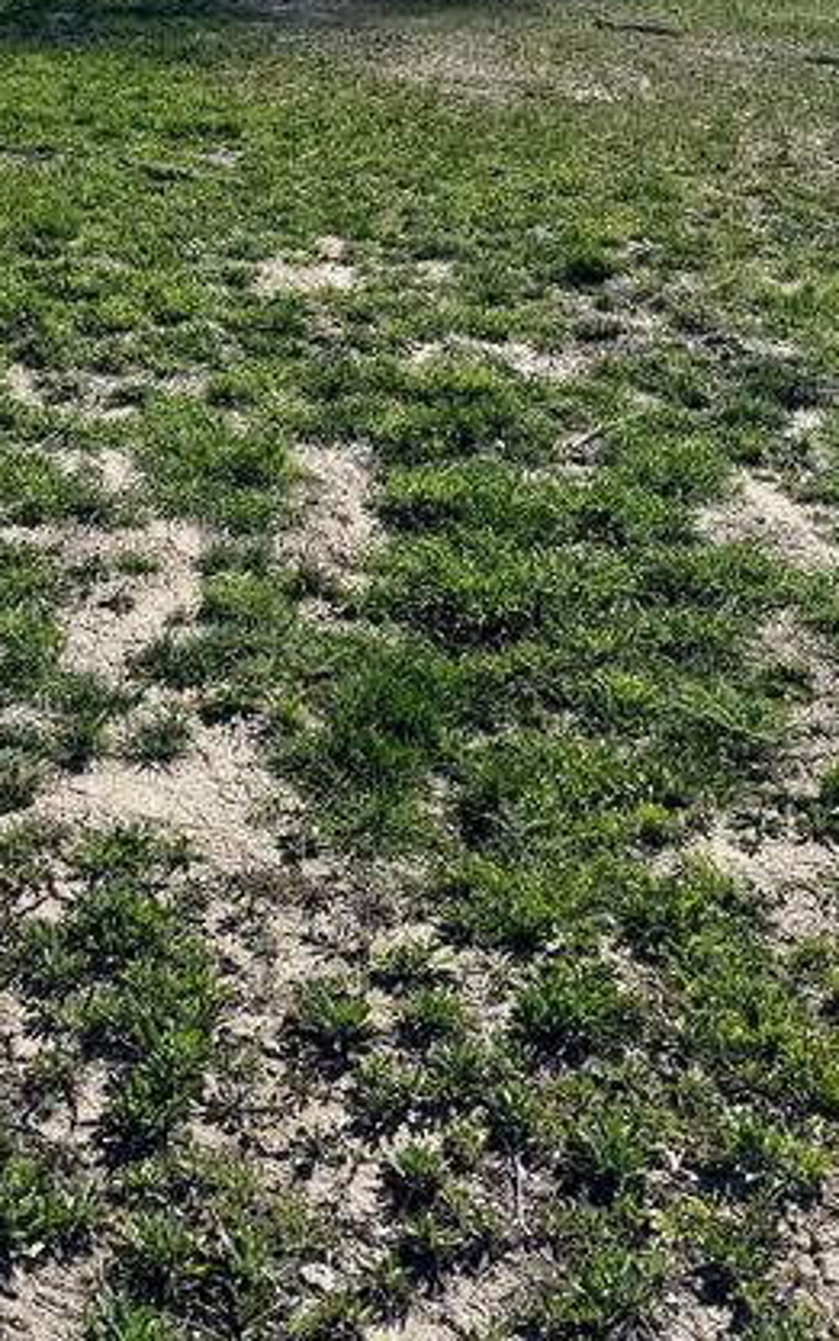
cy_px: -14
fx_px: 1900
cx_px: 183
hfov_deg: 24.5
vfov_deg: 35.1
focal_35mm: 52
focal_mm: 6.76
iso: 80
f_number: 1.78
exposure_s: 1/5714
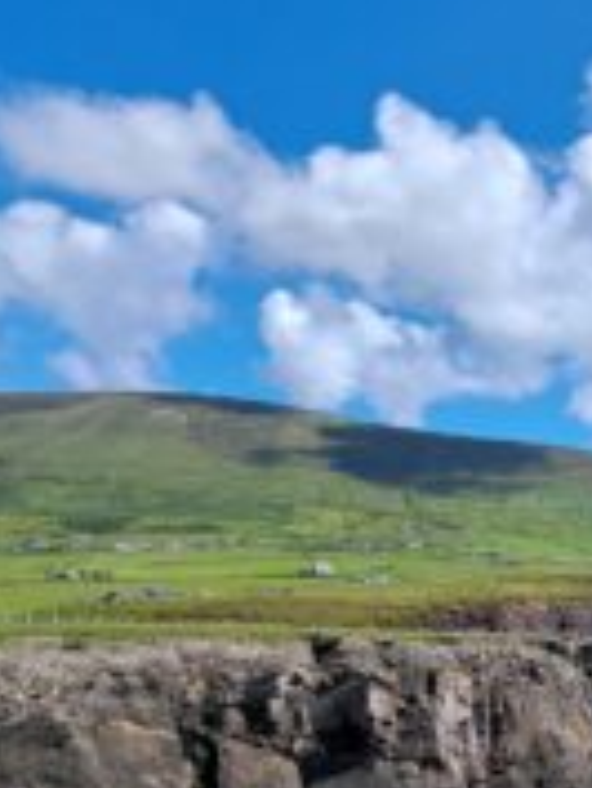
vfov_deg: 50.8
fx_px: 752
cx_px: 832
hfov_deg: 30.2
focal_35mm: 33
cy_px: 663
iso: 50
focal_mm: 1.74
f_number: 2.2
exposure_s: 1/1563
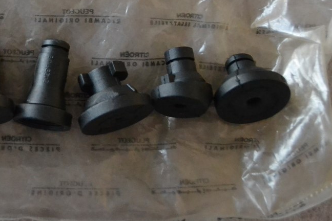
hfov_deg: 26.2
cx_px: 40
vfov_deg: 17.7
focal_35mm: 75
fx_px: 692
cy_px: -5
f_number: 4
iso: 3200
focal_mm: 24
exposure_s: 1/25
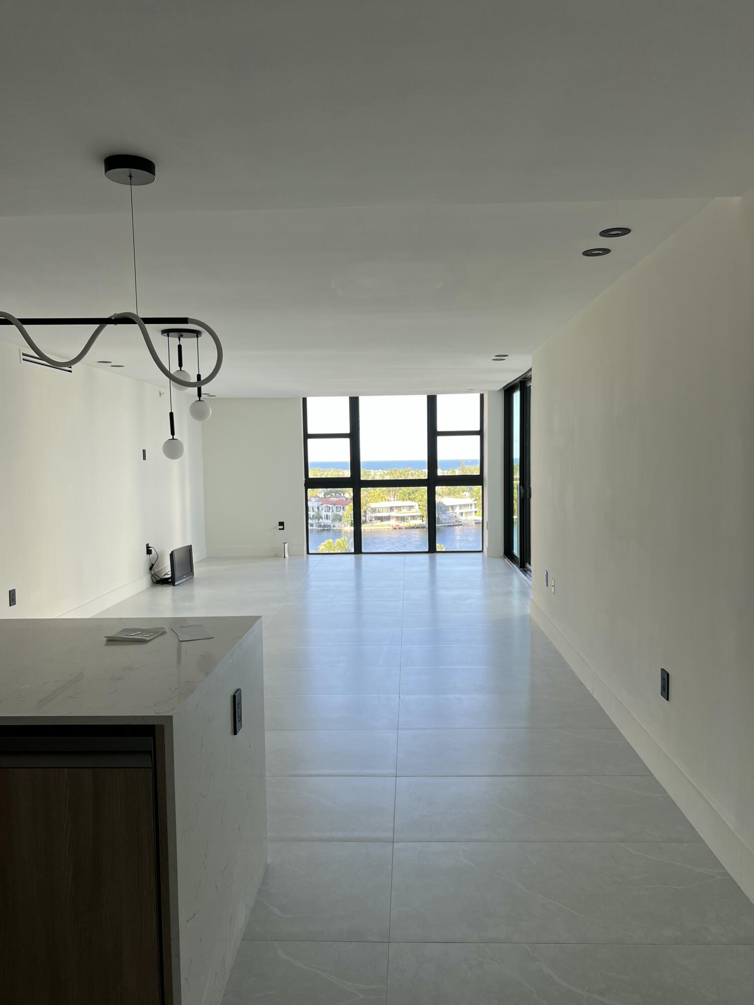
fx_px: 755
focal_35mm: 26
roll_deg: +0.9
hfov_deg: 53.1
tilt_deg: -2.4
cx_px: 377
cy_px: 502
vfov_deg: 67.3
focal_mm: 5.7
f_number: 1.5
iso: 40
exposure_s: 1/241
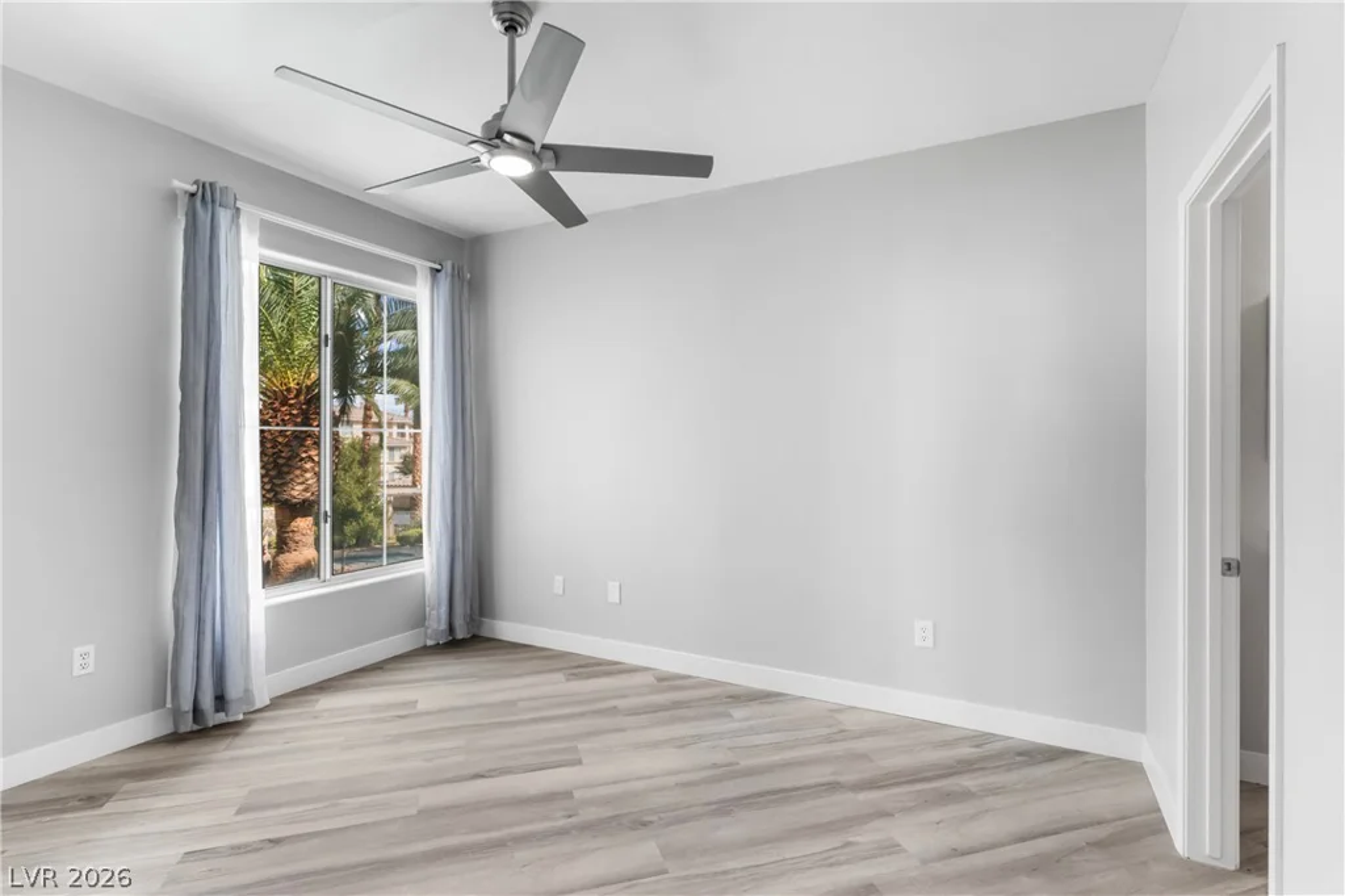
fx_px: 635
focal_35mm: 17
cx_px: 672
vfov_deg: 70.4
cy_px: 448
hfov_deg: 93.3
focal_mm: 17
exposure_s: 1/3
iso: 400
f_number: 8
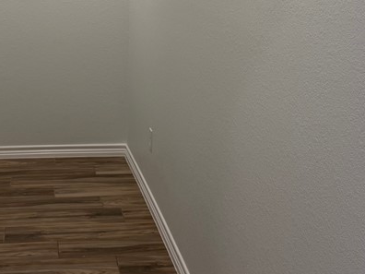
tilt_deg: -8.7
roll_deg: -0.8
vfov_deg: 23.2
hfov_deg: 31.0
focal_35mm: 62
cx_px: 129
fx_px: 654
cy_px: 44
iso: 100
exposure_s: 1/120
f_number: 1.78
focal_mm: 6.76
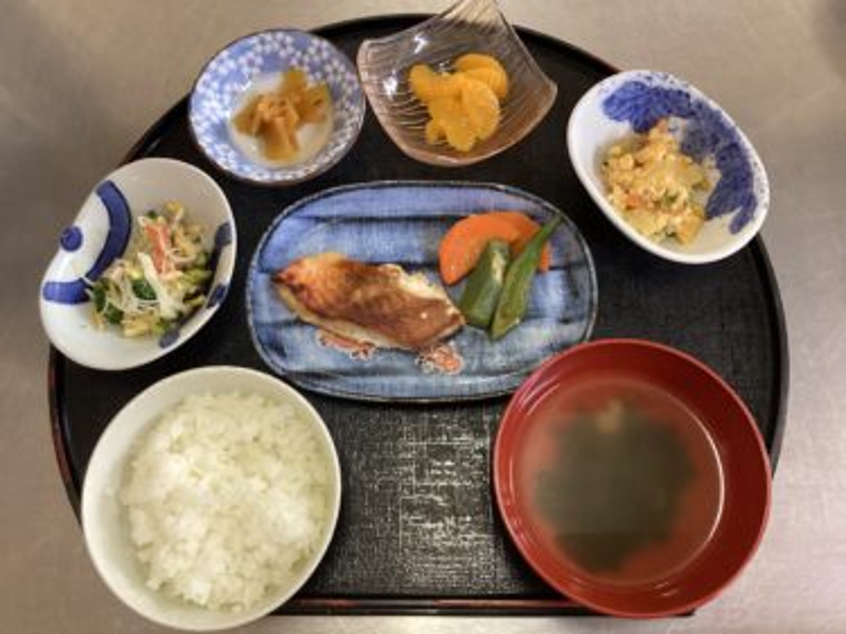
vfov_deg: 45.4
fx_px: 757
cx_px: 423
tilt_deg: -73.5
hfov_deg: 58.4
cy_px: 317
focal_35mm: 31
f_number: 2.4
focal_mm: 3.3
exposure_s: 1/60
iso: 320
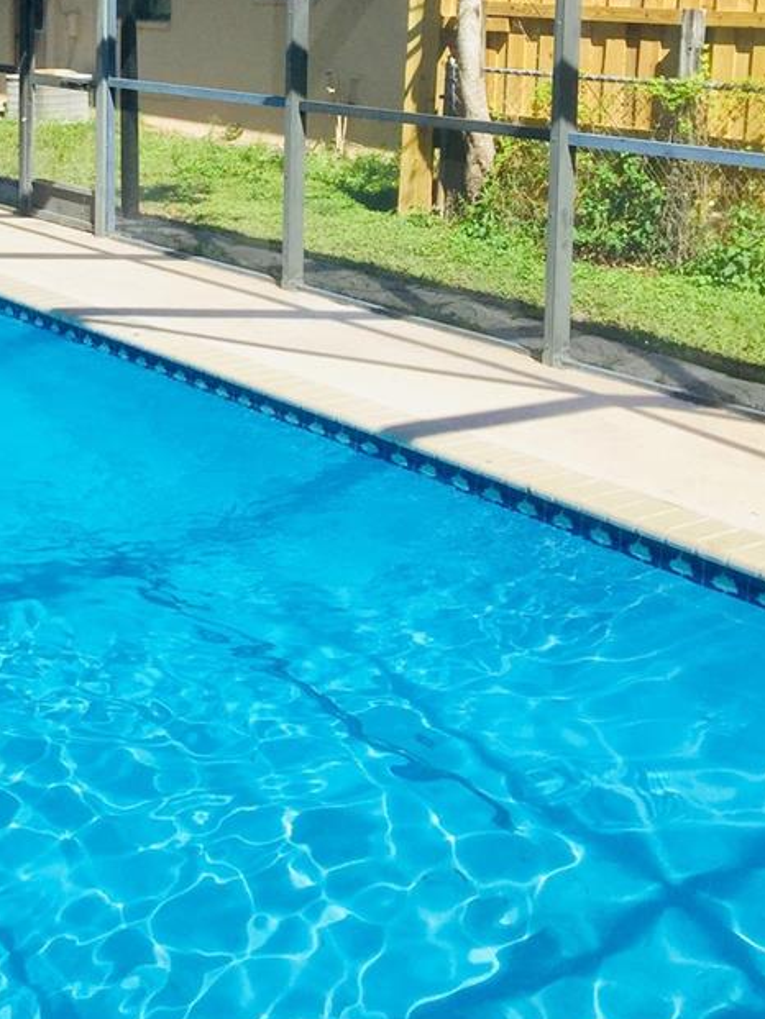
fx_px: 1650
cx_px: 43
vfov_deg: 33.2
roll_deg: +0.0
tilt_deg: -5.8
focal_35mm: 56
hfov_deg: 25.1
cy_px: 185
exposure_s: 1/1647
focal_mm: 4.15
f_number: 2.2
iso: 32
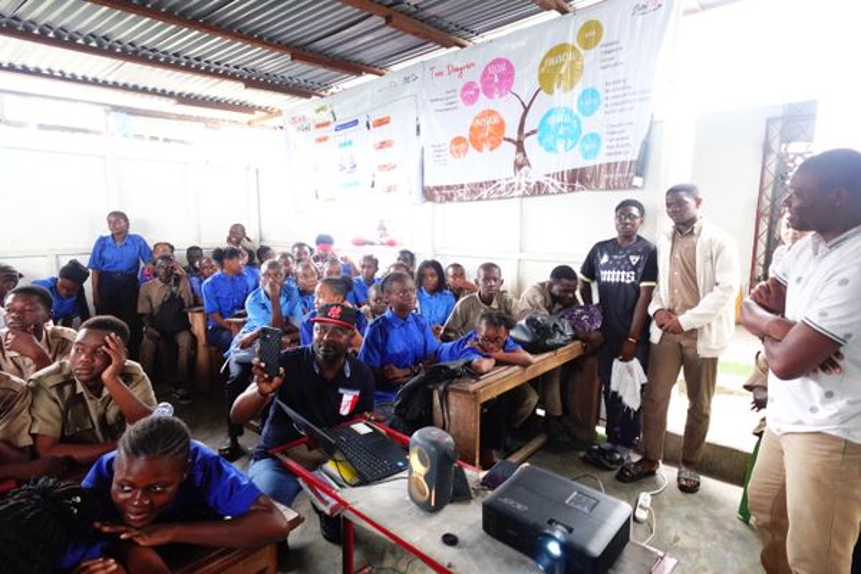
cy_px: 287
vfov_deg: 61.9
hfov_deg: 84.0
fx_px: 478
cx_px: 430
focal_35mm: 20
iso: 800
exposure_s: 1/80
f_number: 2
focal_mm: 7.6
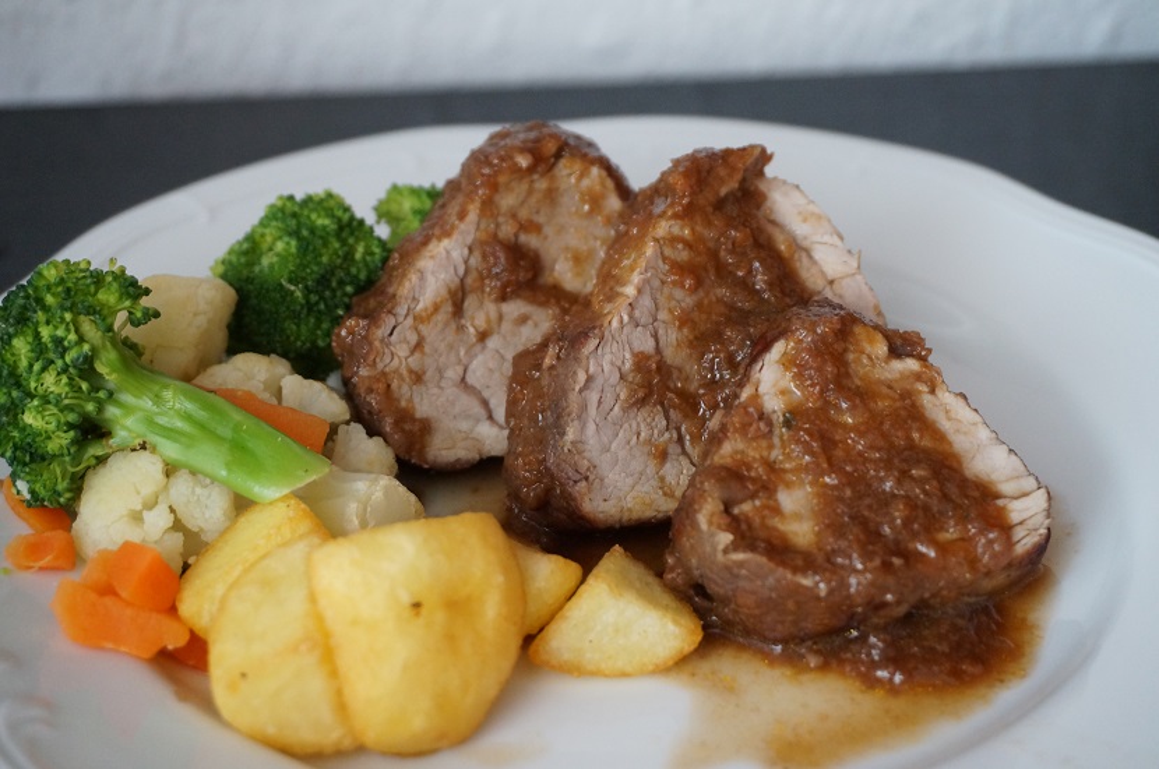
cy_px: 384
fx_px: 1591
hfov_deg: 40.0
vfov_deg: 27.2
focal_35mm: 50
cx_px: 580
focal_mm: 33
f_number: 5
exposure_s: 1/60
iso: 2000
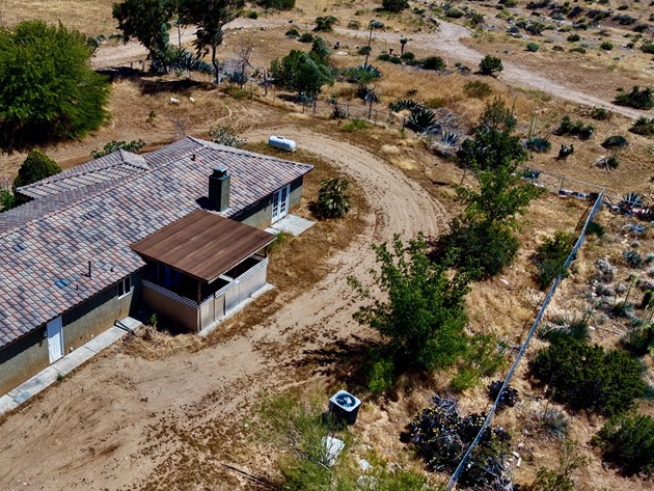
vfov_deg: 36.8
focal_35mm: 39
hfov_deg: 45.9
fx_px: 737
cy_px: 249
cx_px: 154
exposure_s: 1/4000
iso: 100
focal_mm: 8.67
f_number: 1.8
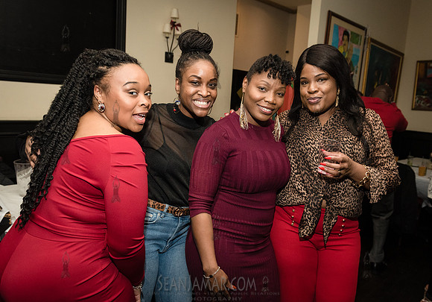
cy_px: 150
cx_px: 233
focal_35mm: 28
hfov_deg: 63.9
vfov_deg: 47.1
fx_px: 346
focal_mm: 24
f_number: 4.5
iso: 2000
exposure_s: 1/250
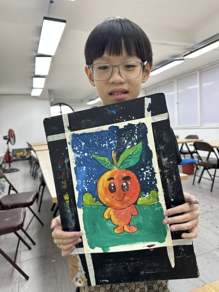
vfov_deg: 71.6
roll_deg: +2.7
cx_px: 110
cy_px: 146
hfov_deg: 56.8
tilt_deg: -4.9
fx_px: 202
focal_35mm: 24
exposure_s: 1/100
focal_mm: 6.86
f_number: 1.78
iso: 64
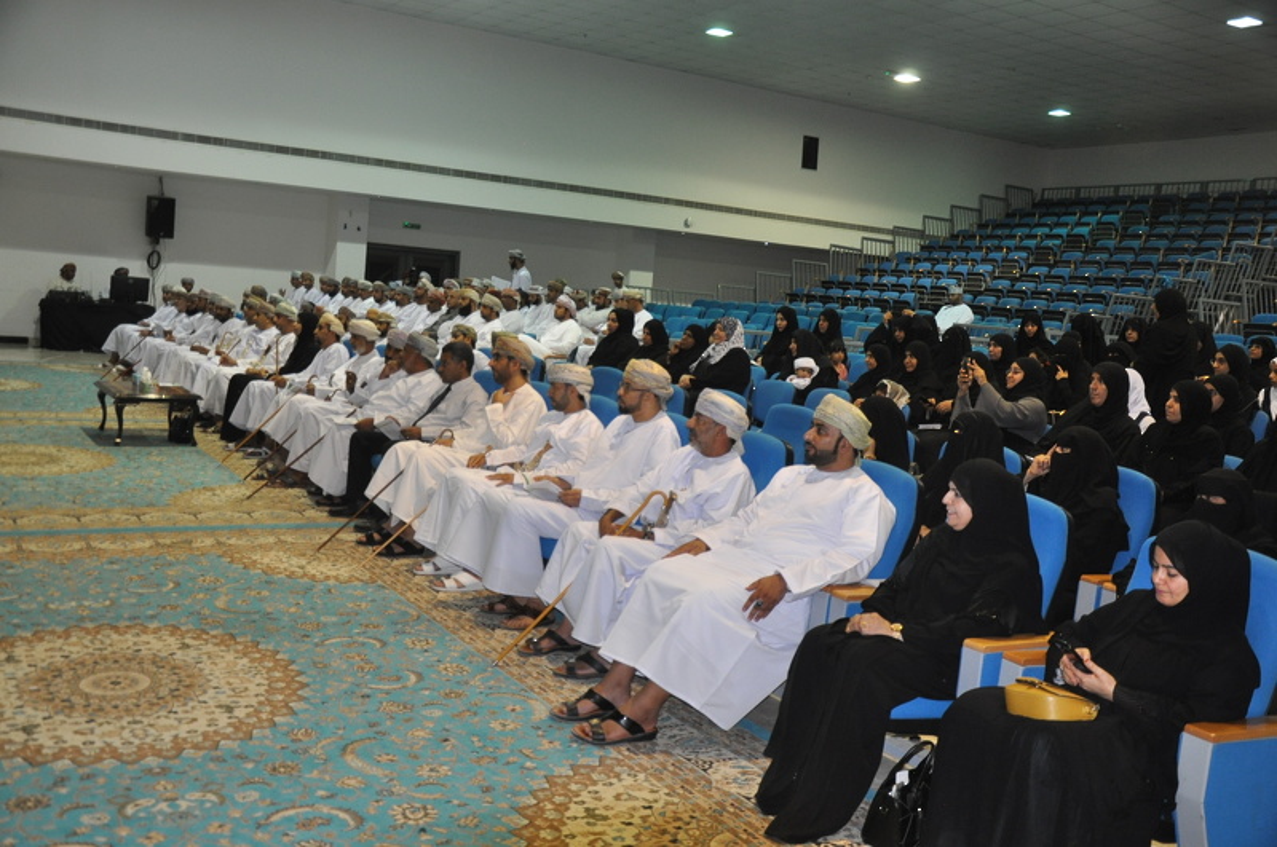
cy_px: 424
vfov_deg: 41.6
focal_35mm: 32
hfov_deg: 59.6
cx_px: 638
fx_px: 1116
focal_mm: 21
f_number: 3.8
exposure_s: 1/60
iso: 800
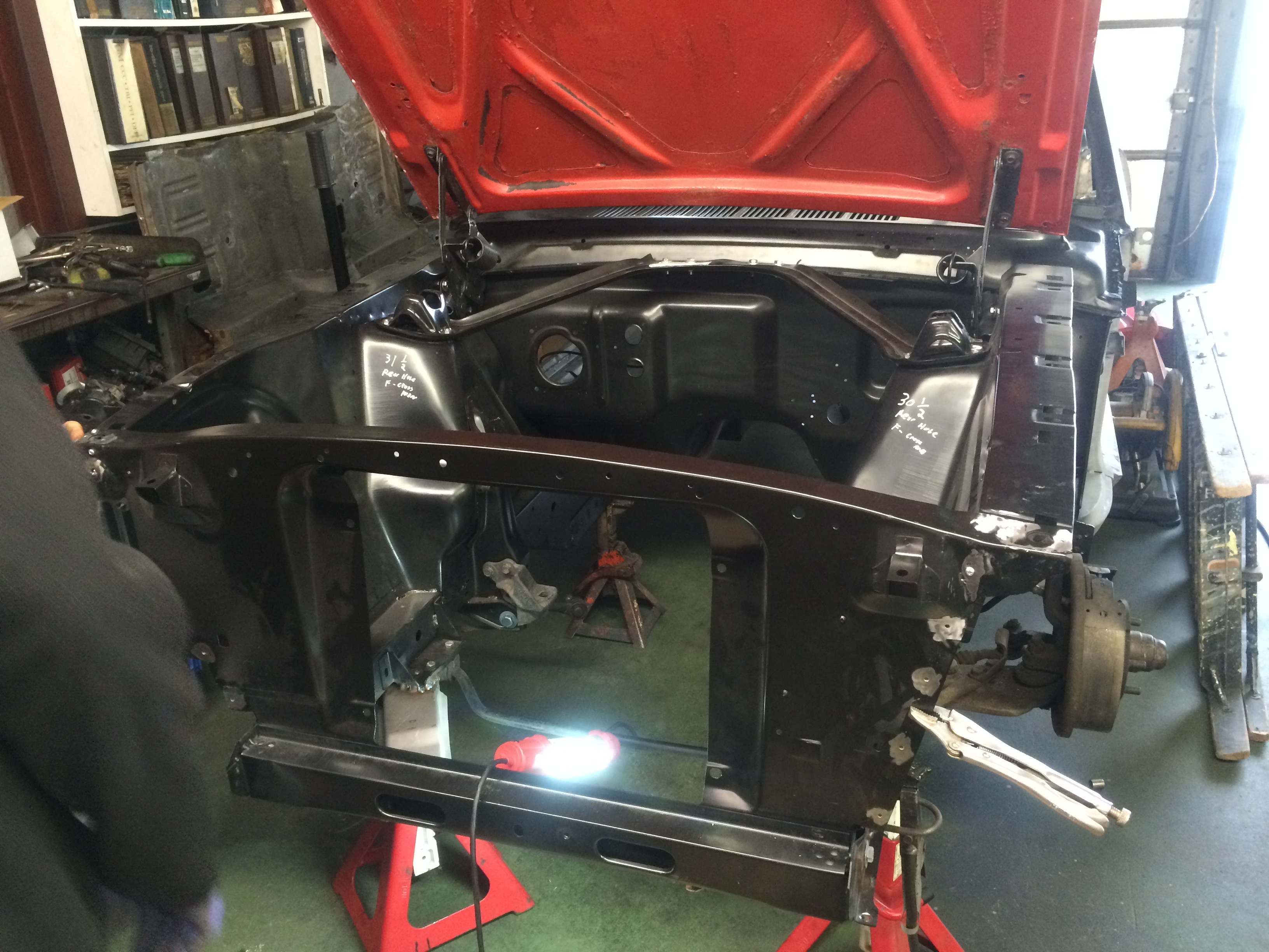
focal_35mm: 29
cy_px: 476
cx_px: 634
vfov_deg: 48.2
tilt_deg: -23.6
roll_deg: +3.4
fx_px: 1063
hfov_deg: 61.7
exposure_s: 1/17
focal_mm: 4.15
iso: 320
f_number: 2.2
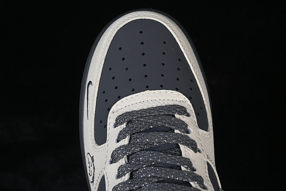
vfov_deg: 18.2
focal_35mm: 75
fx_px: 596
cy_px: 96
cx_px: 143
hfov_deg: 27.0
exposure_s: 1/80
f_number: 7.1
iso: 160
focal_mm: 50
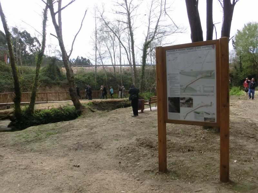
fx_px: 224
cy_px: 96
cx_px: 129
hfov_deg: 60.0
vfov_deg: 46.8
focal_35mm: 30
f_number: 3.5
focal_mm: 5.25
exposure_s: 1/500
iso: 80
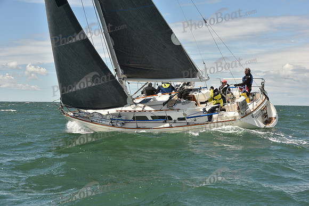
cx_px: 154
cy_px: 103
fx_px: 601
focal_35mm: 70
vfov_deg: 19.5
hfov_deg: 28.8
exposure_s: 1/800
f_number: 10
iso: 320
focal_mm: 70
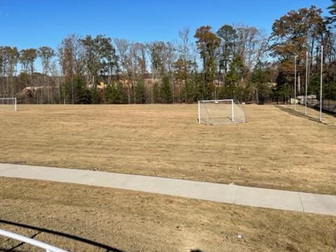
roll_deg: -0.3
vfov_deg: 40.7
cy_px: 108
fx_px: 340
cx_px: 112
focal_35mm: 35
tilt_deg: -1.7
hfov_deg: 51.6
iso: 32
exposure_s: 1/5051
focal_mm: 4.2
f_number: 1.6
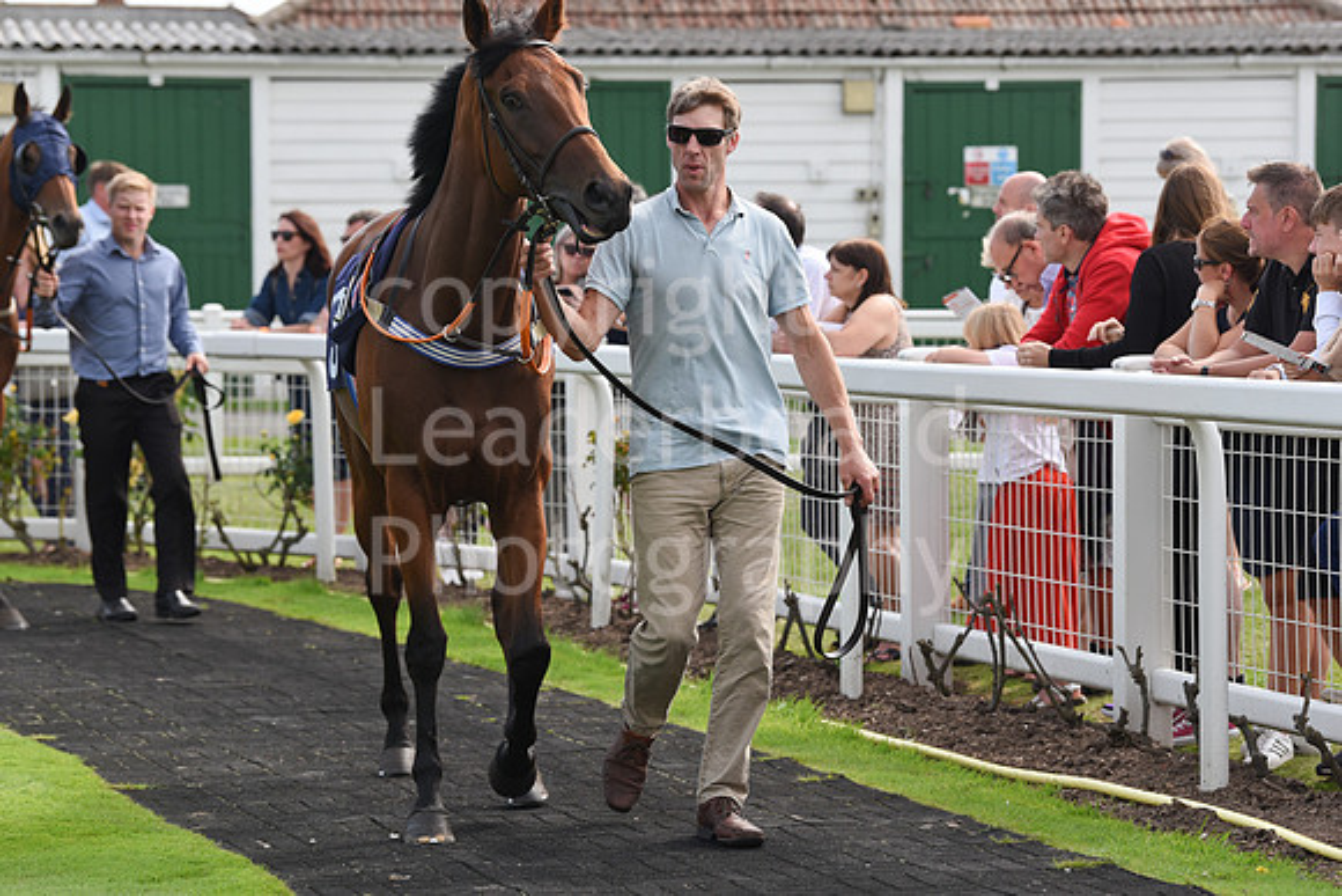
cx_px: 671
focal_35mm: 135
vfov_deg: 10.2
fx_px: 5033
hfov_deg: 15.2
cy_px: 448
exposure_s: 1/1250
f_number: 5.6
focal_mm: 135
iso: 400
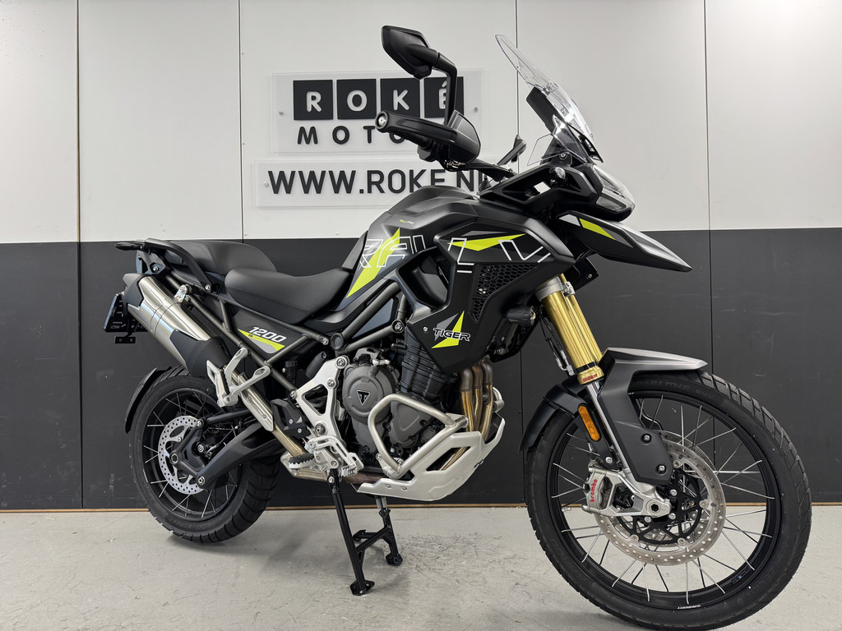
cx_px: 421
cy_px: 316
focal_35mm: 24
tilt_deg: +0.9
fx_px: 584
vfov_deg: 56.8
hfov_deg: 71.6
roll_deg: +1.5
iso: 200
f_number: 1.78
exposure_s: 1/100
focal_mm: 6.76
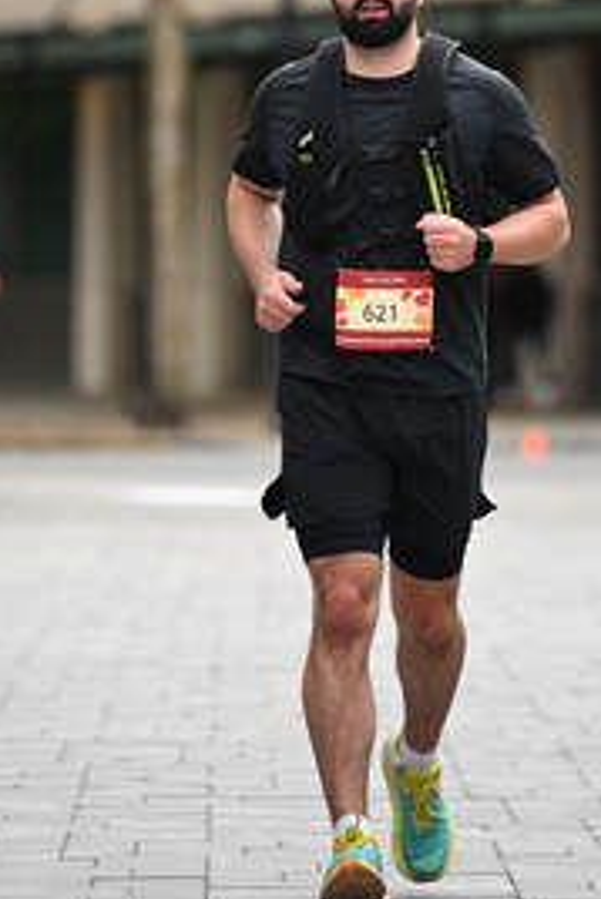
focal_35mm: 411
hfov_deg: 3.3
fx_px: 10278
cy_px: 127
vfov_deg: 5.0
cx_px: 388
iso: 640
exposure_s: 1/2500
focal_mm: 200
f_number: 2.8
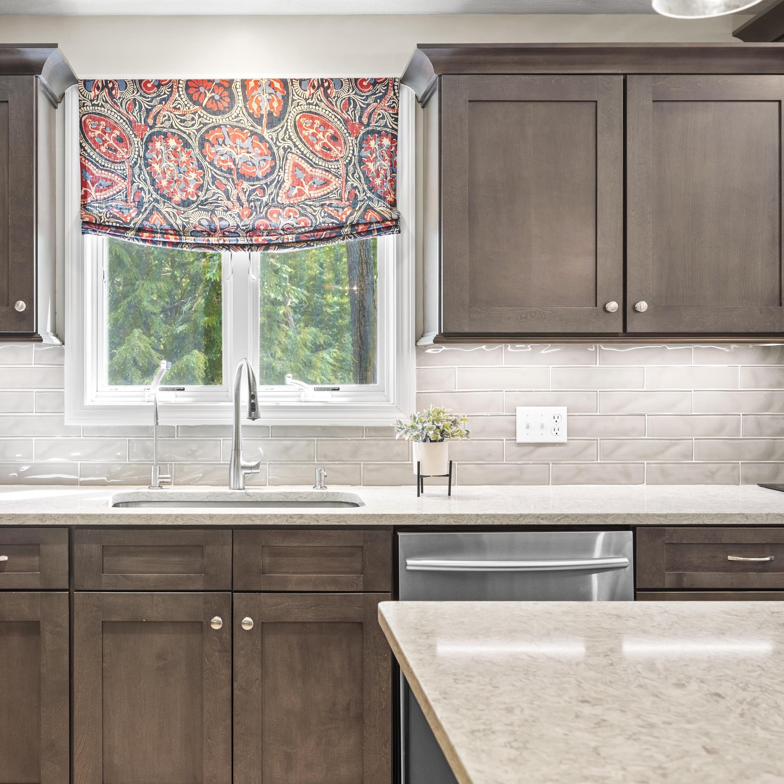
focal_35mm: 39
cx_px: 246
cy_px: 395
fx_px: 999
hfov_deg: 42.1
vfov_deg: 42.8
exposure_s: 1/1.25
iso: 250
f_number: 7.1
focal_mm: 30
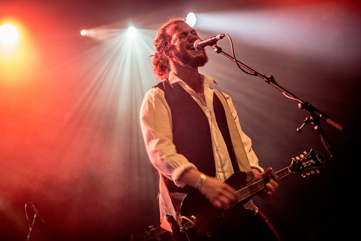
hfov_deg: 28.8
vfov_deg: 19.5
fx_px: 702
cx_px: 180
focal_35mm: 70
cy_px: 120
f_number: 2.8
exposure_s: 1/80
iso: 1600
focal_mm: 70
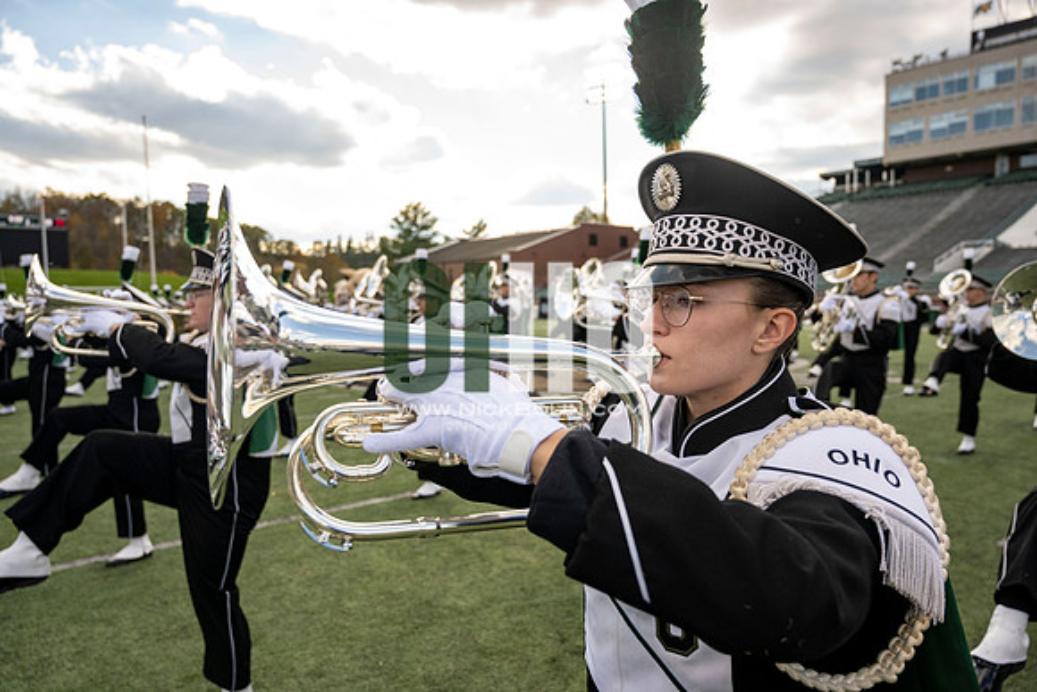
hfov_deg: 68.4
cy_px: 346
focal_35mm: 26
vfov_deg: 48.8
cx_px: 518
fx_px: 763
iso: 500
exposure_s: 1/2000
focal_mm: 26.5
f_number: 4
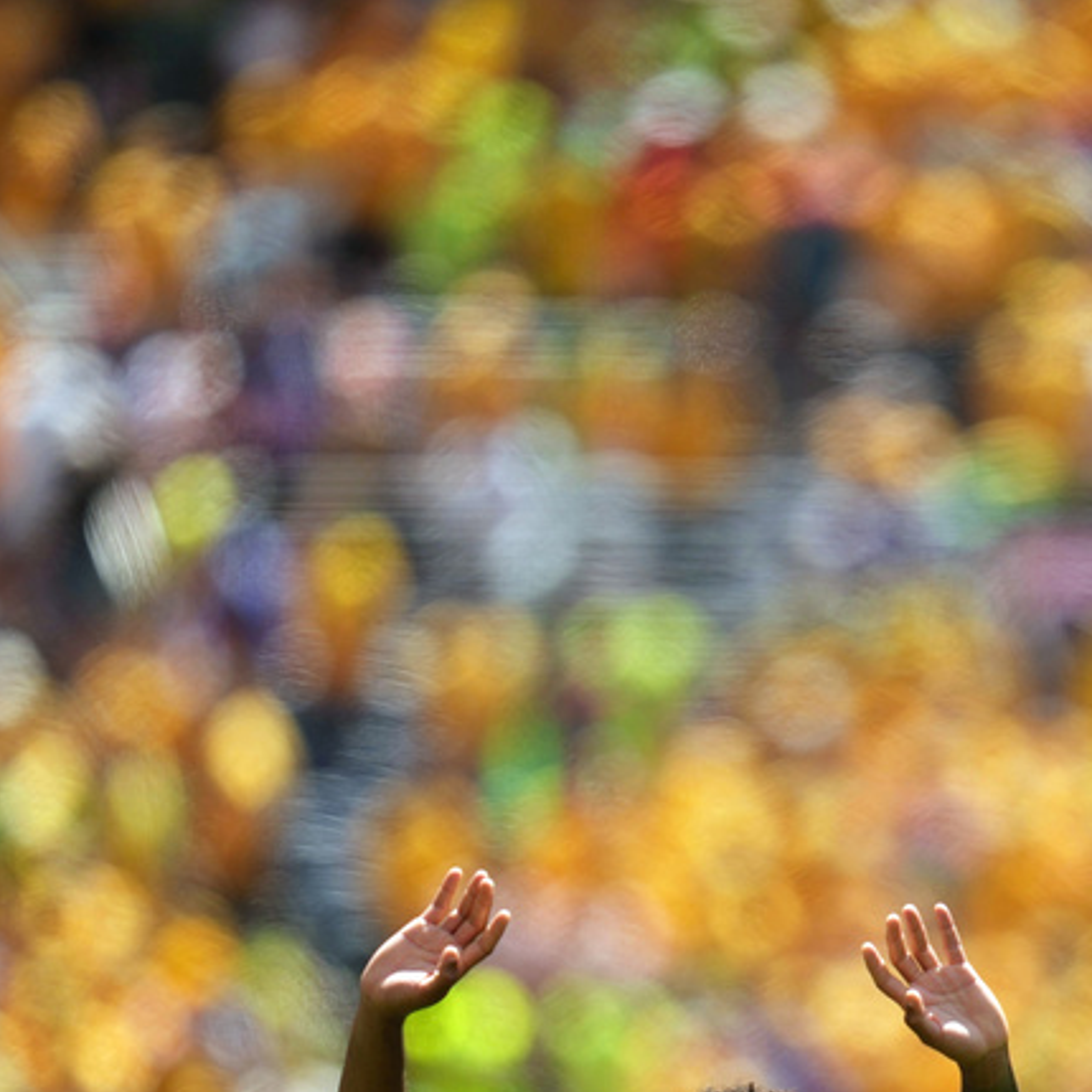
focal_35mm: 809
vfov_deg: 2.2
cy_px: 795
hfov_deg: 2.2
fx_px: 28873
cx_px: 848
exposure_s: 1/4000
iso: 320
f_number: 2.8
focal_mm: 400
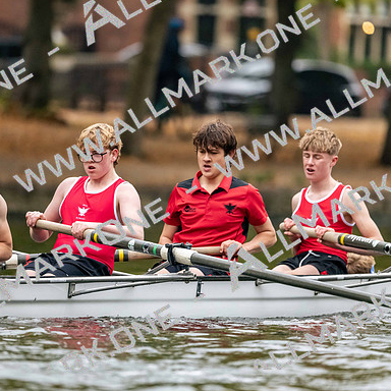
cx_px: 139
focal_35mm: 513
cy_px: 195
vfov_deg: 3.4
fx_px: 6556
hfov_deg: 3.4
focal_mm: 400
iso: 4500
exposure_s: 1/2000
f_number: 4.5
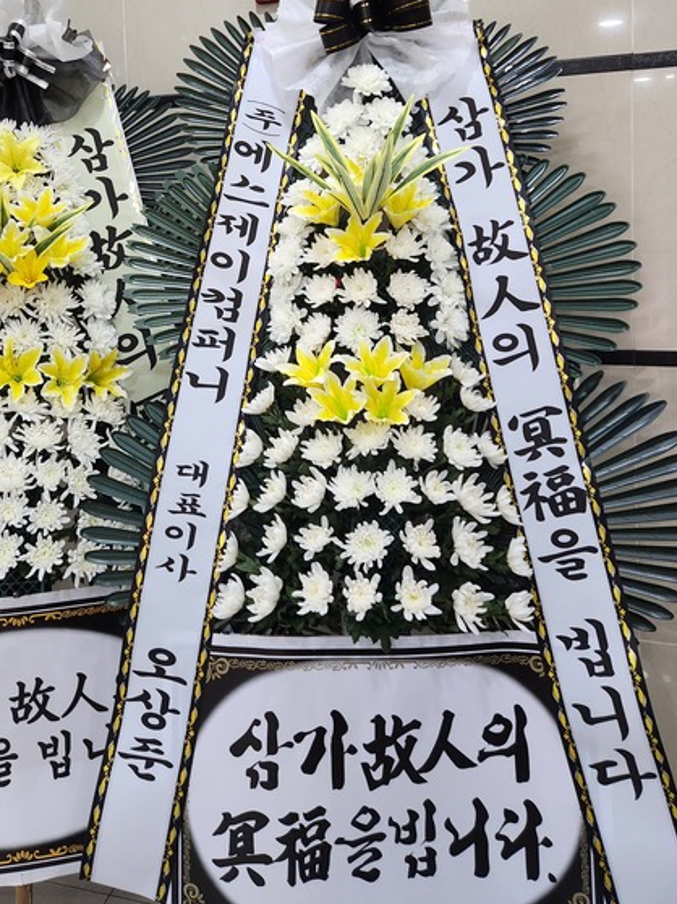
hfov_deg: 42.8
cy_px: 271
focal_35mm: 33
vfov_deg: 53.8
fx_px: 861
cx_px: 288
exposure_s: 1/120
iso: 500
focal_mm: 5.4
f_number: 1.8
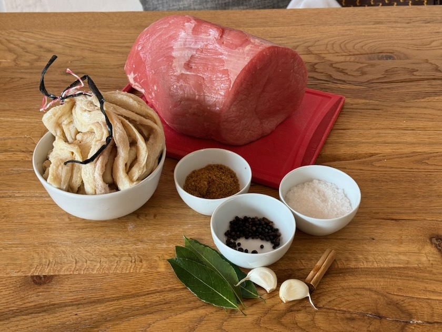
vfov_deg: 30.3
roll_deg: +0.2
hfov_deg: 39.7
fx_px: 613
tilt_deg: -41.4
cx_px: 221
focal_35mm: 48
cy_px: 166
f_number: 1.78
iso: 80
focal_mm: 6.76
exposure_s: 1/121
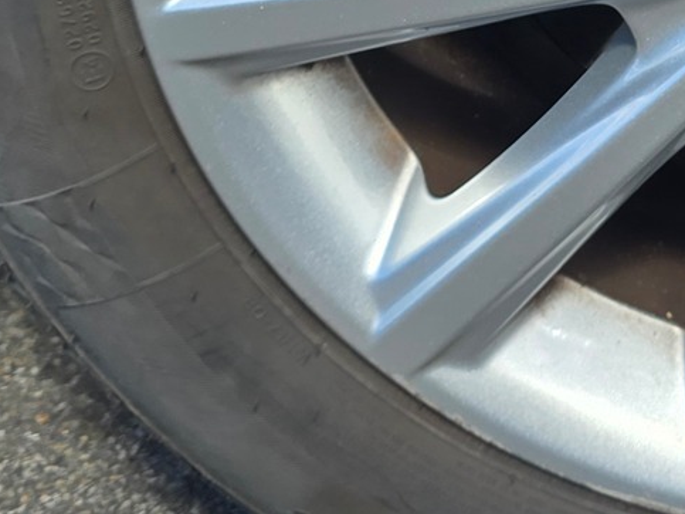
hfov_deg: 19.6
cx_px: 745
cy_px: -274
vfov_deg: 14.3
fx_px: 1899
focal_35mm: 96
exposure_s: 1/300
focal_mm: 6.3
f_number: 1.7
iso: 12
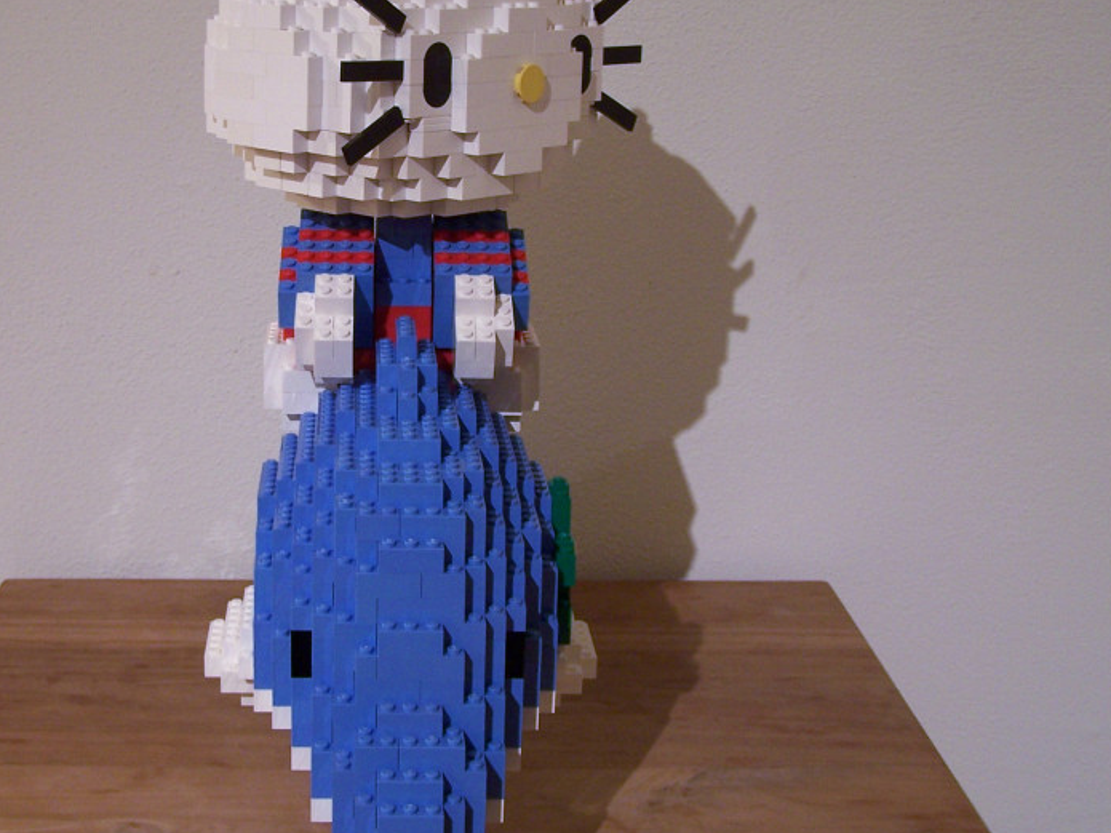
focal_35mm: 56
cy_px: 381
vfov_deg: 26.1
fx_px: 1797
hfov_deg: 34.2
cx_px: 406
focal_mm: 6.3
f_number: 2.8
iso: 80
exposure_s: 1/2
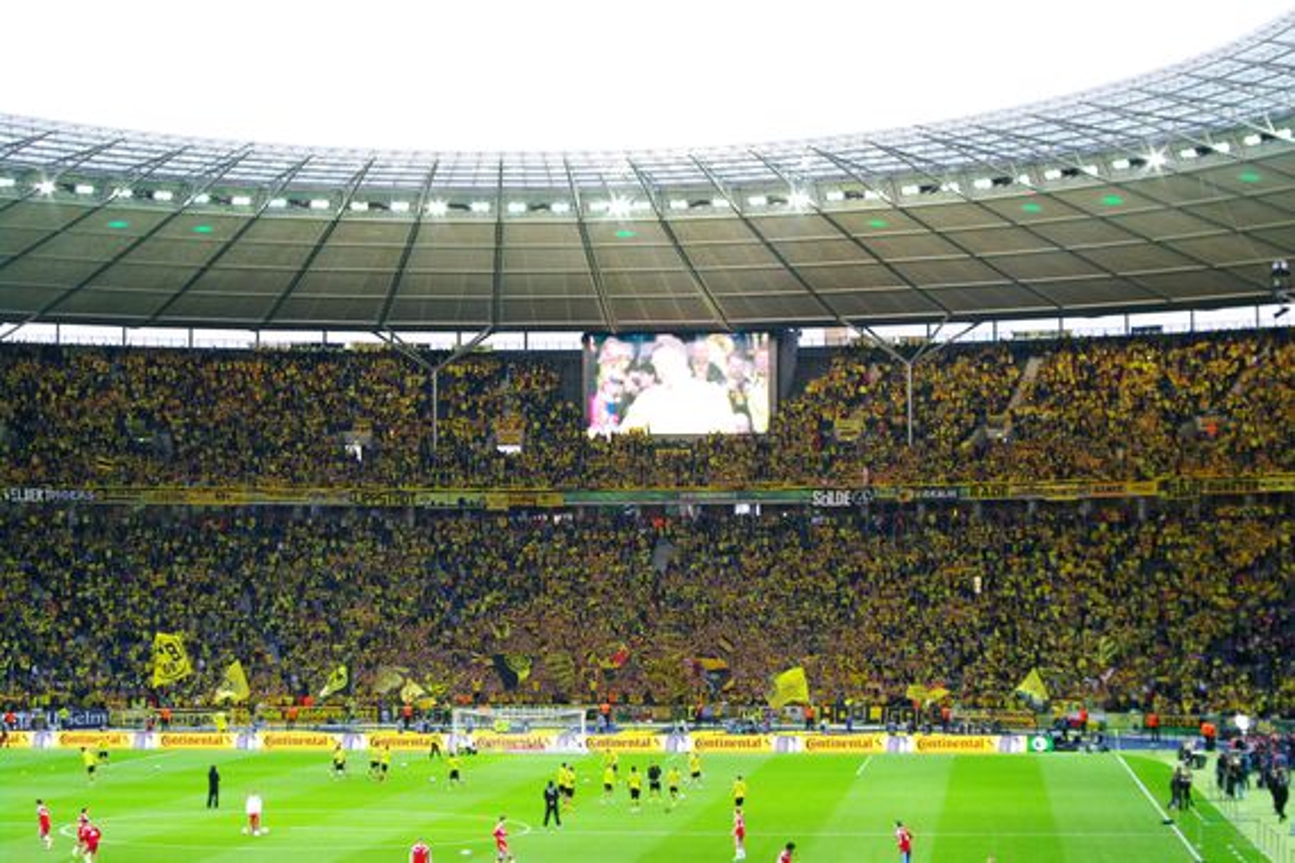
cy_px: 432
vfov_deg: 18.2
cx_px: 648
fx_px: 2698
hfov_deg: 27.0
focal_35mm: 75
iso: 1600
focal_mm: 50
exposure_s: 1/45
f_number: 9.5
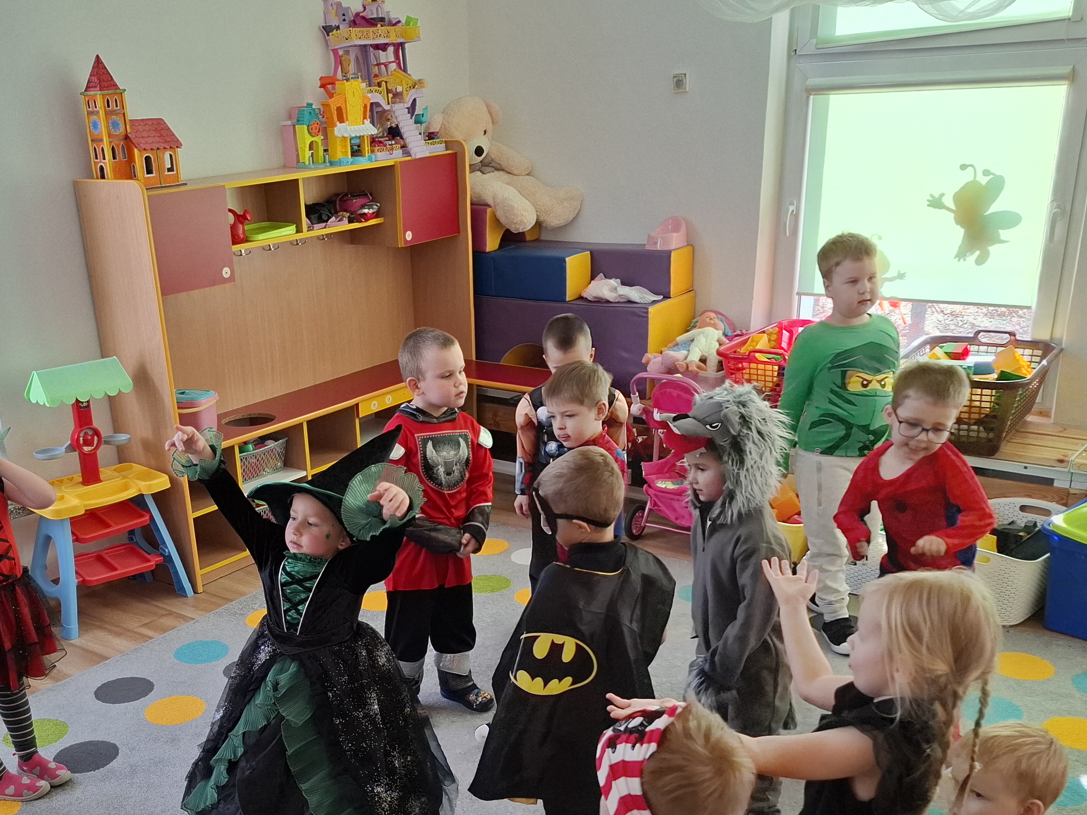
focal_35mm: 37
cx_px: 377
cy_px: 602
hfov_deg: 49.4
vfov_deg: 37.8
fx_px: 1162
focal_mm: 5.54
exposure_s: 1/100
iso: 50
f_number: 1.8
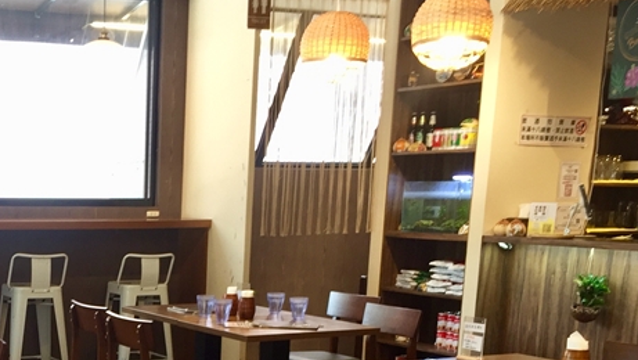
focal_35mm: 63
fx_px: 1066
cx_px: 58
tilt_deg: -11.8
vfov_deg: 18.3
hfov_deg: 31.7
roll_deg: -1.4
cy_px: 422
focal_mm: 4.15
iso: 50
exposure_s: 1/30
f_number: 2.2
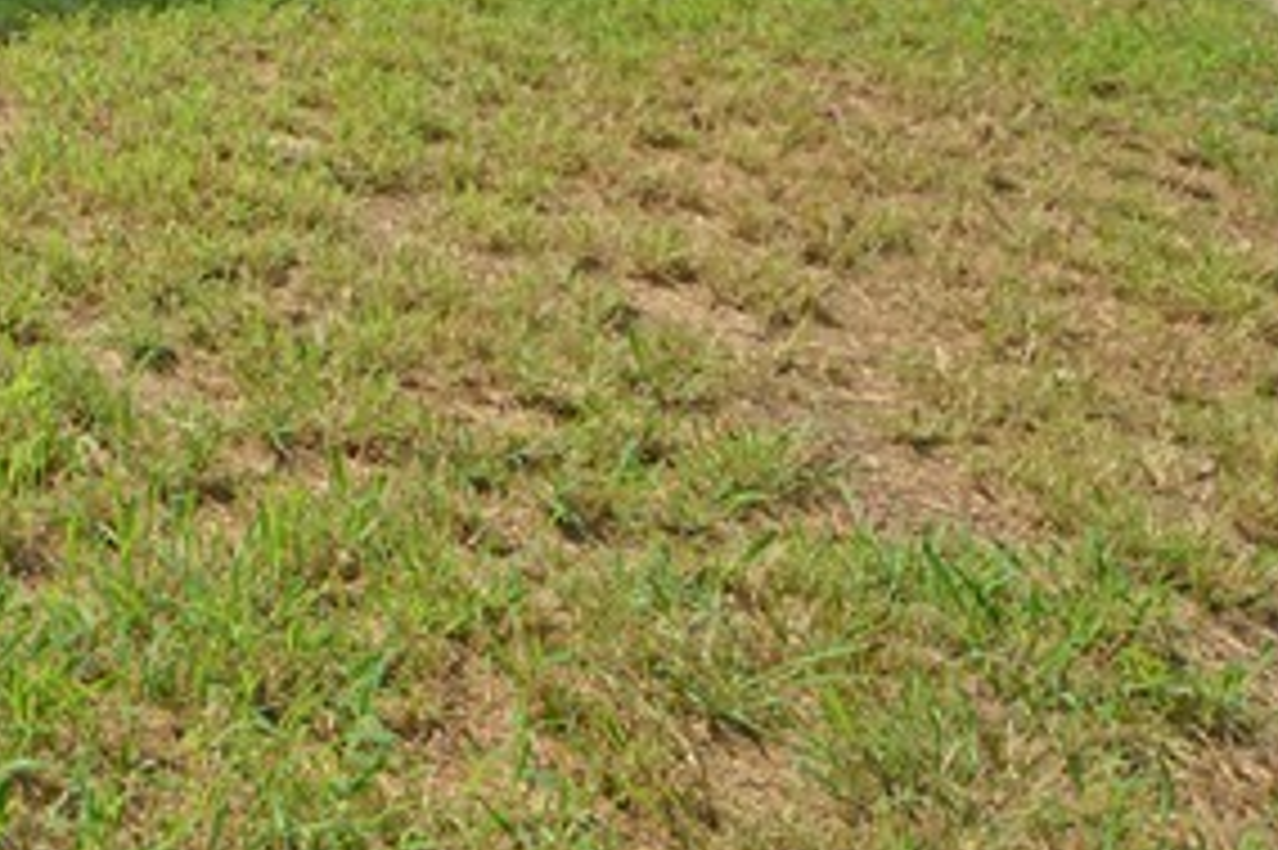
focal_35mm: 66
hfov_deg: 26.0
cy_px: -256
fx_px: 2340
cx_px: -387
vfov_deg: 19.1
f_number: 3.5
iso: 180
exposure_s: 1/2000
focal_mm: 11.5
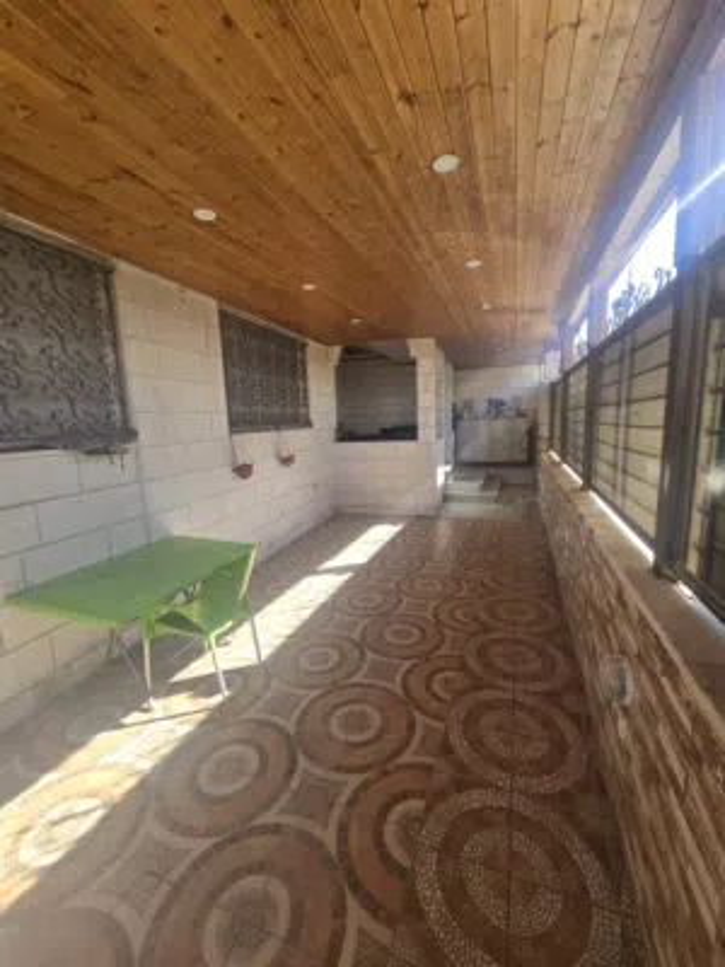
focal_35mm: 13
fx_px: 363
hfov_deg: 89.9
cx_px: 362
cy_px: 484
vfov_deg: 106.2
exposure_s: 1/308
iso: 50
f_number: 2.2
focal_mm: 2.2
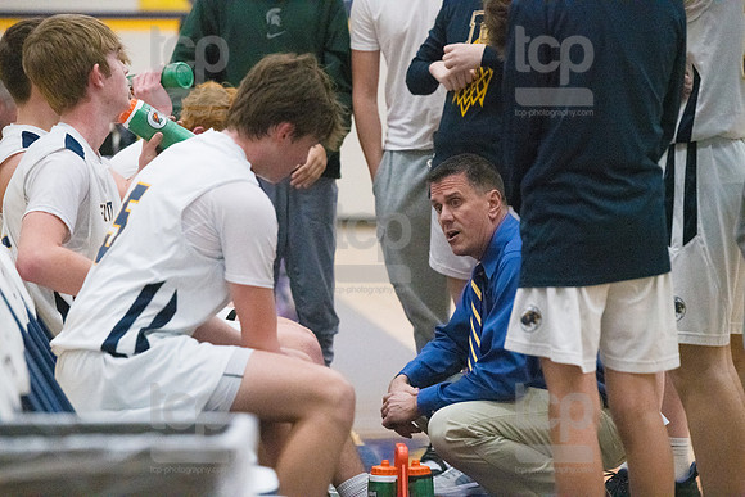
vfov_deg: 8.3
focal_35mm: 165
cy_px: 248
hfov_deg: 12.4
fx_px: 3415
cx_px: 372
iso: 10000
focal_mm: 165
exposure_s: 1/1600
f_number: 4.5
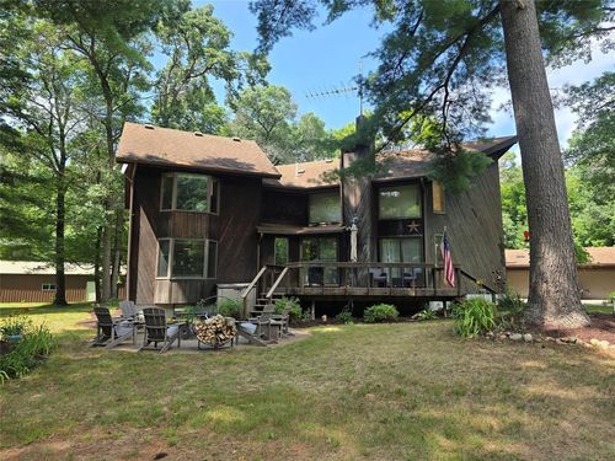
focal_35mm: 23
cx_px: 308
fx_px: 409
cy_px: 230
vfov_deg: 58.9
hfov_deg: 73.9
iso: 12
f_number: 1.7
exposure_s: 1/265
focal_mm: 6.3
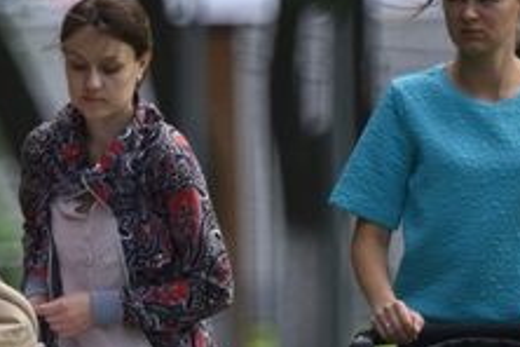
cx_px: 5
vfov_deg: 0.9
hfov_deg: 1.3
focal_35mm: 1575
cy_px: 345
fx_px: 22748
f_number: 8
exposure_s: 1/500
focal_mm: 500
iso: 800
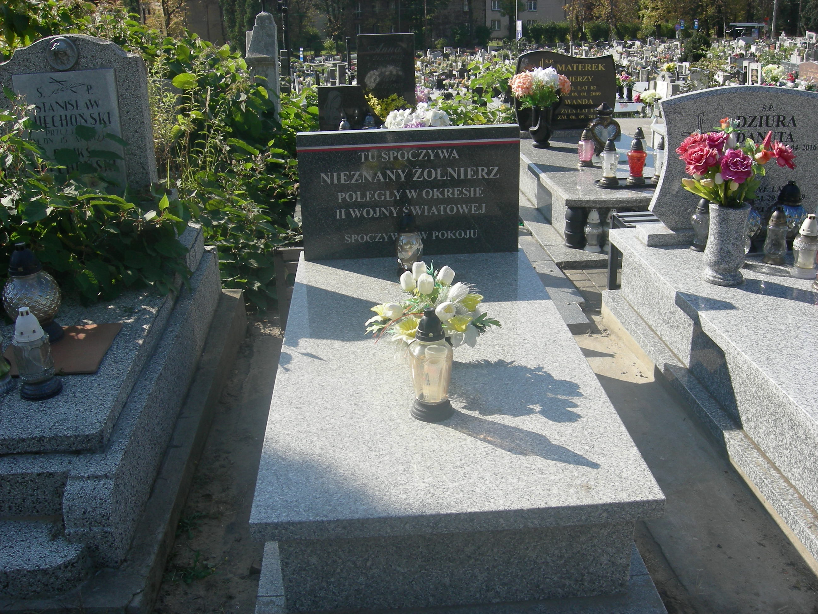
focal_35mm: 36
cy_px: 307
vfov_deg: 39.7
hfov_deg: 51.4
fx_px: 851
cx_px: 409
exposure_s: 1/310
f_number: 6.8
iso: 64
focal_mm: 7.5
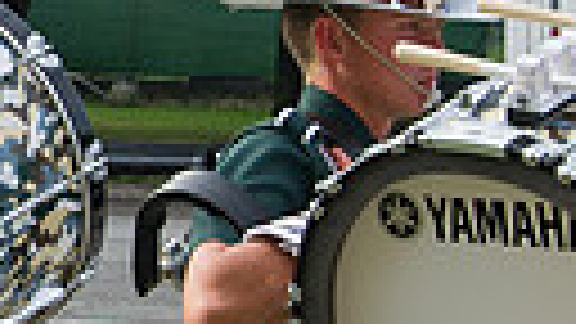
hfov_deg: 10.3
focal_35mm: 206
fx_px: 3146
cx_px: -102
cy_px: 145
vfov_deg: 5.9
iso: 320
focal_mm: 35
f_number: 10
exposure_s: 1/400
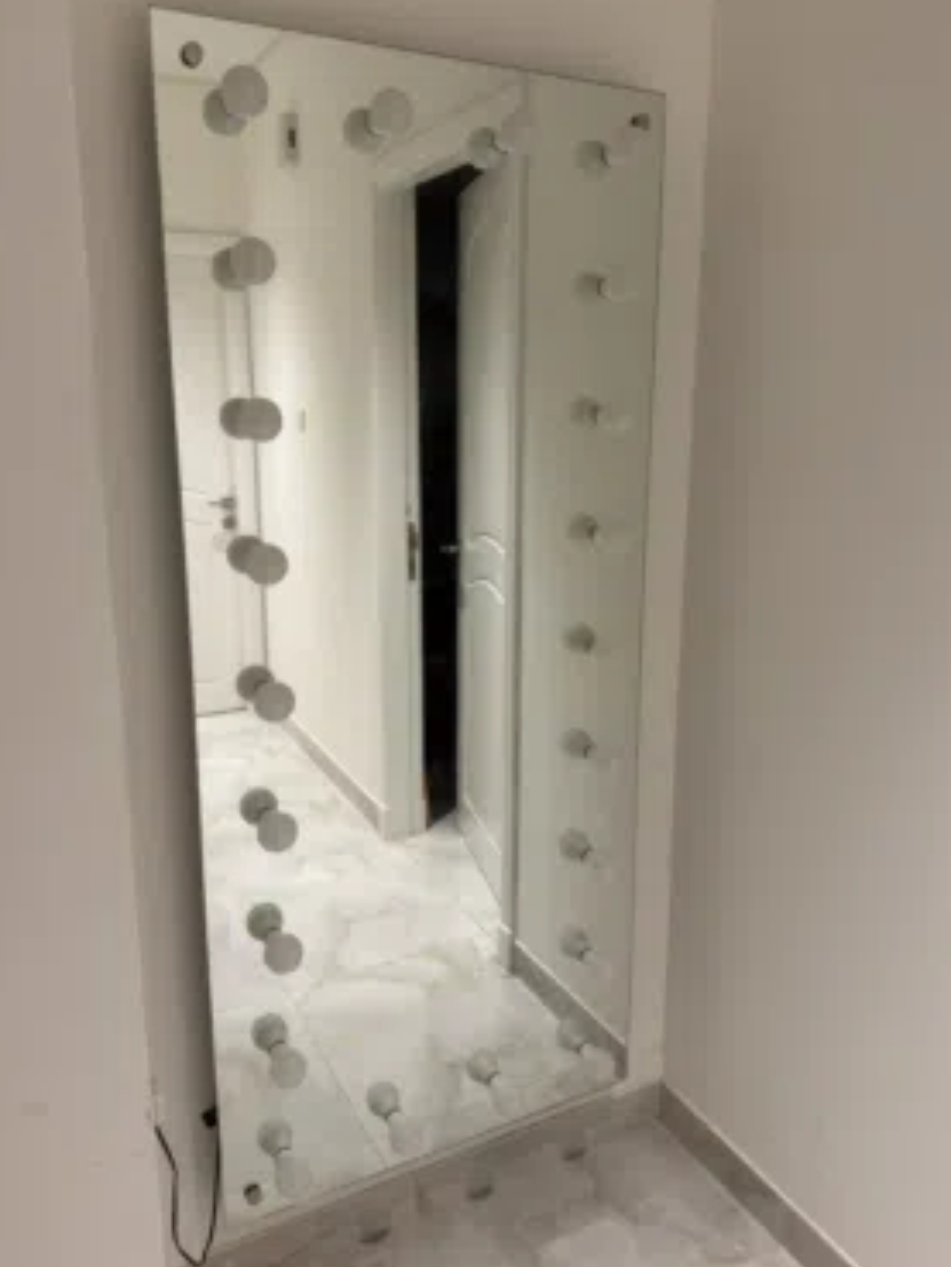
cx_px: 467
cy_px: 608
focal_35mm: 26
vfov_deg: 67.3
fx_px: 952
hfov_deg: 53.1
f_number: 1.78
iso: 125
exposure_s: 1/50
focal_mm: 6.76
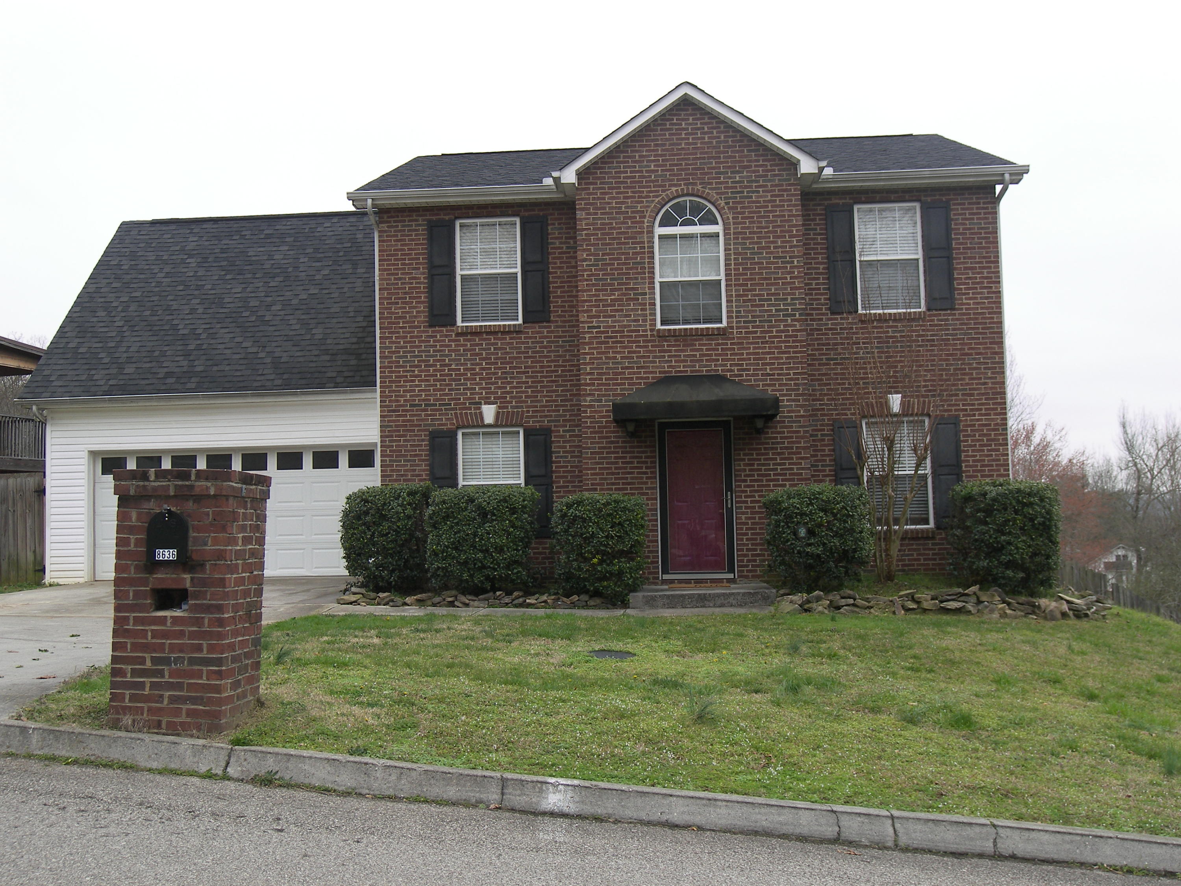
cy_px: 443
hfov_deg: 49.0
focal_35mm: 38
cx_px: 590
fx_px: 1296
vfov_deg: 37.7
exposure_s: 1/200
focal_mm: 7.9
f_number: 3.2
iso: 50
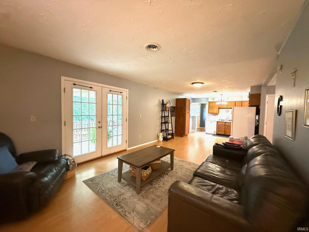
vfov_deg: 85.7
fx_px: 125
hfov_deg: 102.1
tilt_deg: -2.6
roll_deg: -1.4
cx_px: 154
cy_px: 116
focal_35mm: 14
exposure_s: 1/60
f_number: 2.2
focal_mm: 2.22
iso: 800
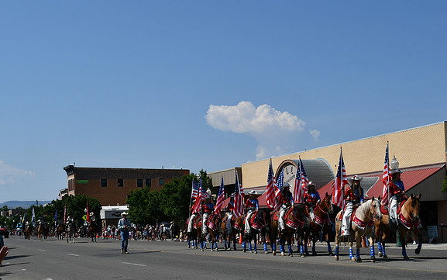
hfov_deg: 41.0
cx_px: 223
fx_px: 597
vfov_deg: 26.4
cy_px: 142
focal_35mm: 49
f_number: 10
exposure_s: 1/400
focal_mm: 32
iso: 100
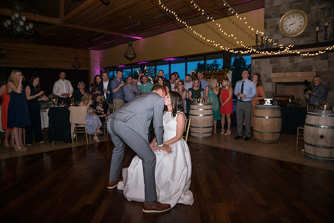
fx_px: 223
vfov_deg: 53.2
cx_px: 167
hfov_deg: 73.7
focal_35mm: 24
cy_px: 112
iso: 1600
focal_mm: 24
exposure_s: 1/320
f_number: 3.5
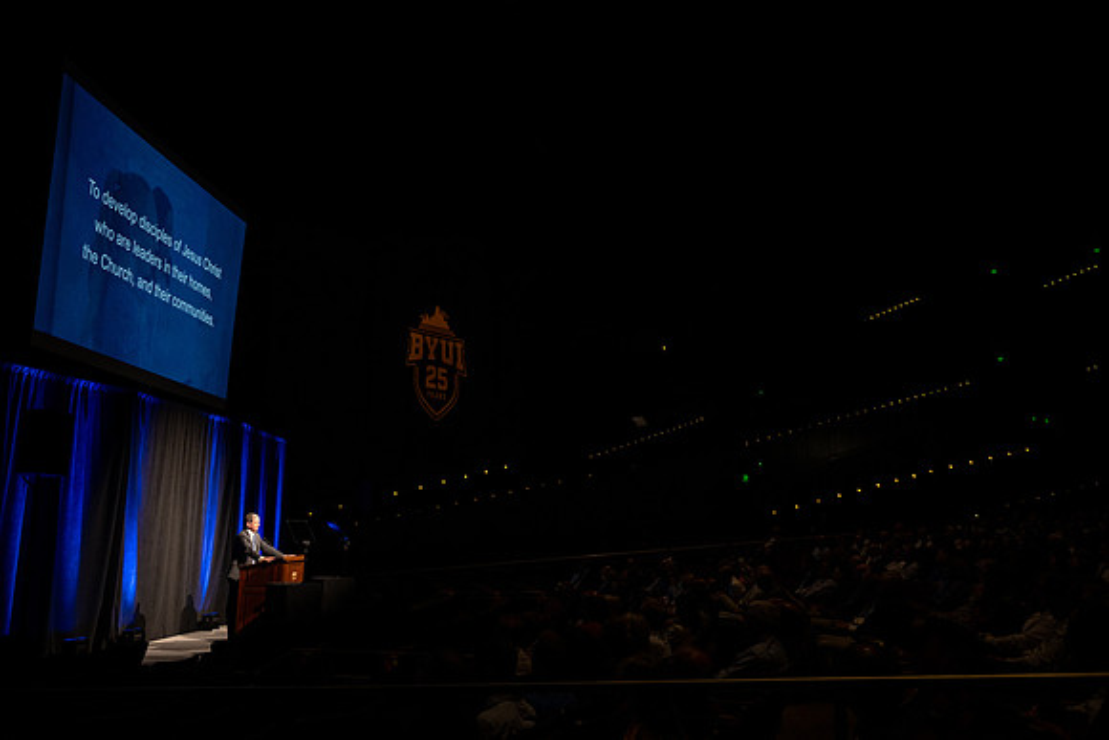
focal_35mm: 32
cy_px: 370
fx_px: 986
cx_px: 554
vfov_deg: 41.1
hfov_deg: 58.7
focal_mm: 32
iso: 640
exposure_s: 1/160
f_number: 2.8
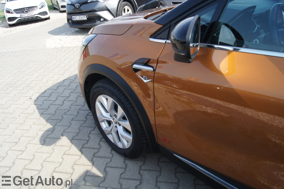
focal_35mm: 27
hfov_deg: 67.4
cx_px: 142
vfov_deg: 47.9
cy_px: 94
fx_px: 213
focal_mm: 18
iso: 100
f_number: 7.1
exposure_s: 1/125
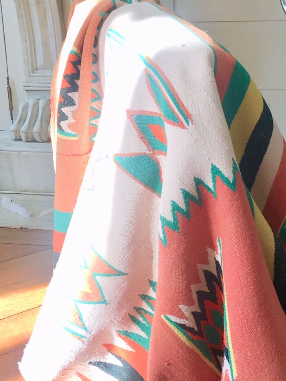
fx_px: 661
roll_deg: +1.5
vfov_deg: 32.1
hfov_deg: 24.2
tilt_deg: -13.6
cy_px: 150
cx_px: 209
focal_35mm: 60
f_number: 2.2
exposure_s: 1/100
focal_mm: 4.15
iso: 32
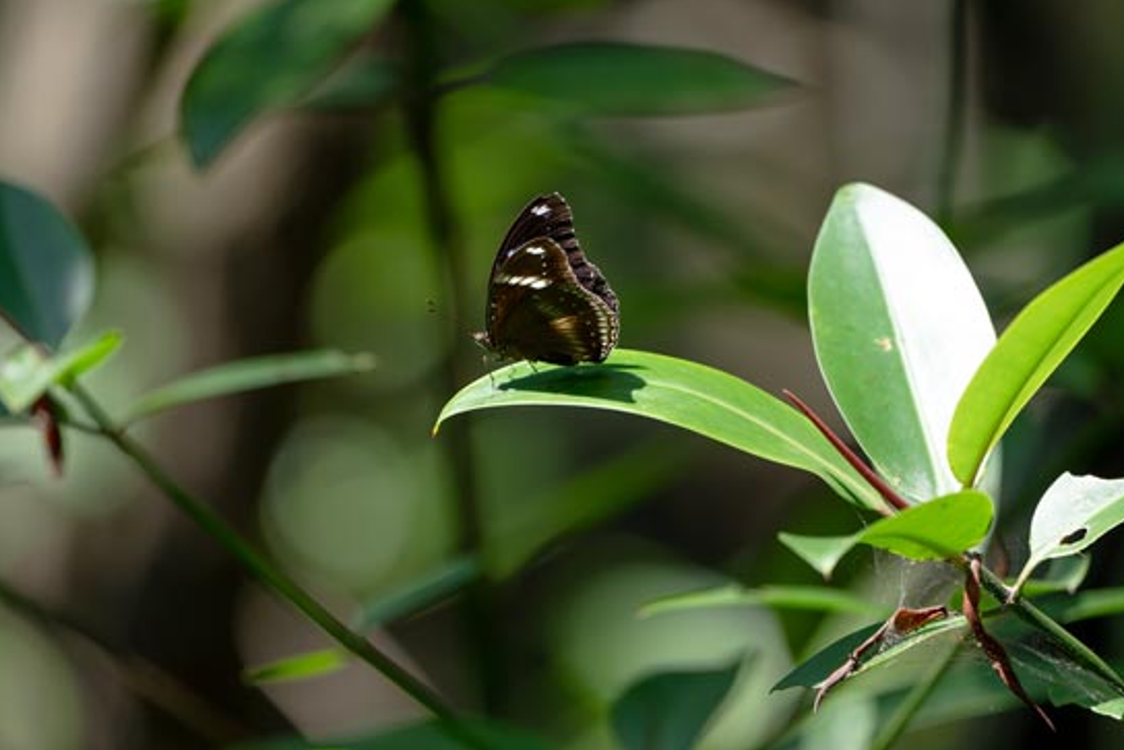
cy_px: 372
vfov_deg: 3.1
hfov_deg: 4.7
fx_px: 13772
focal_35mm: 441
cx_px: 550
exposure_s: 1/500
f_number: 5.6
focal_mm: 400
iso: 400
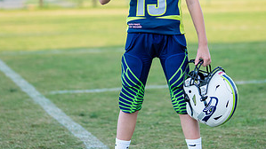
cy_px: 24
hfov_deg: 16.6
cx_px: 152
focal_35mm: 129
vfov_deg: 9.4
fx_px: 910
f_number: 1.2
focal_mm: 50
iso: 100
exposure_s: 1/2000
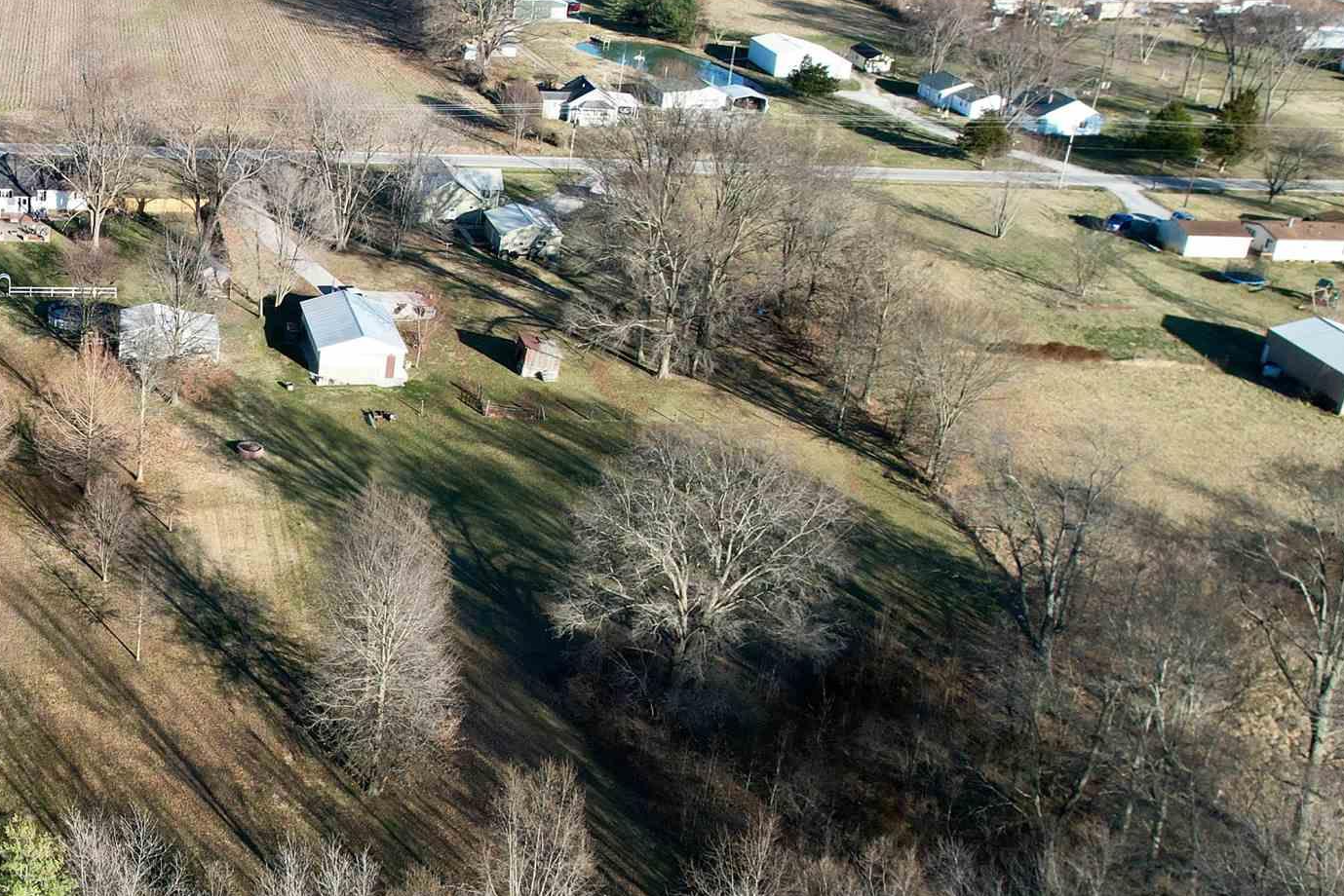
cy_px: 486
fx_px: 1830
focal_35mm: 49
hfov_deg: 35.5
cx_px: -69
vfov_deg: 27.5
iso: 200
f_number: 2.8
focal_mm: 8.38
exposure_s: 1/1500
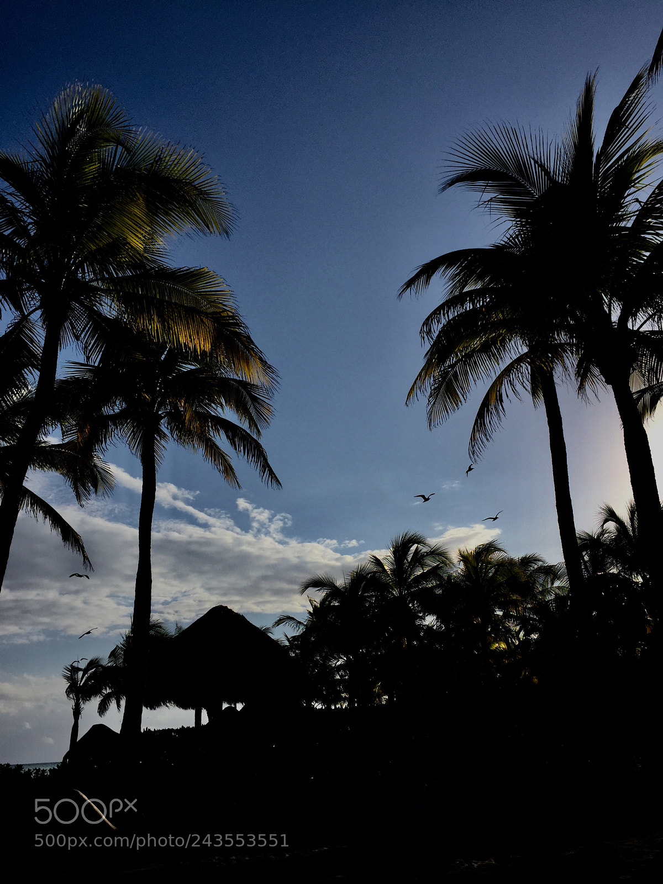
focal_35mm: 29
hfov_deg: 48.2
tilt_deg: +21.6
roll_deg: +4.0
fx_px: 741
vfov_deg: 61.7
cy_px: 442
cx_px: 332
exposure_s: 1/4950
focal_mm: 4.15
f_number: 2.2
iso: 32
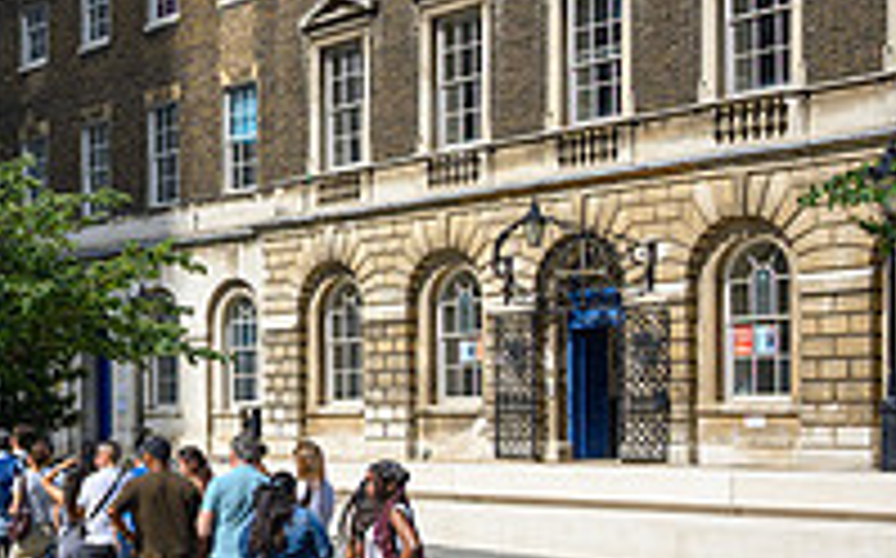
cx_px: -72
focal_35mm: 72
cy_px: 457
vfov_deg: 17.9
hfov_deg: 26.5
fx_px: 1757
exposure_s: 1/1250
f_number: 4
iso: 100
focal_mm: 24
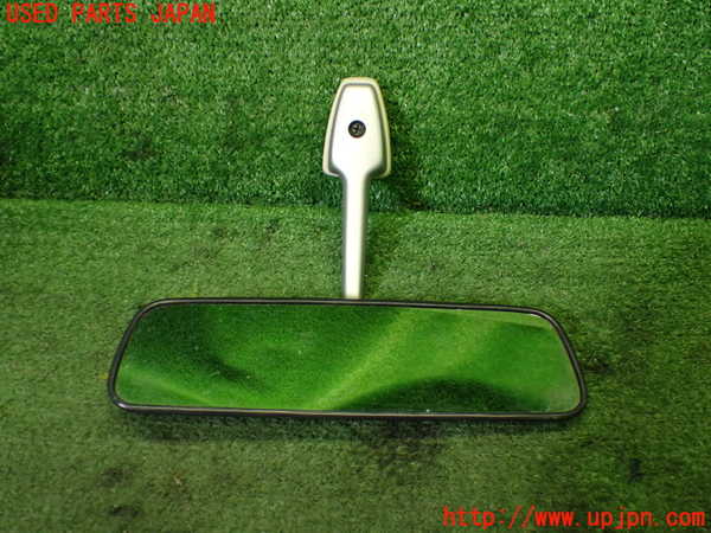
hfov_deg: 51.4
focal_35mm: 36
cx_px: 356
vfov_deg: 39.7
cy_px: 266
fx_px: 739
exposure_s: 1/160
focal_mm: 6.37
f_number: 2.5
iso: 500
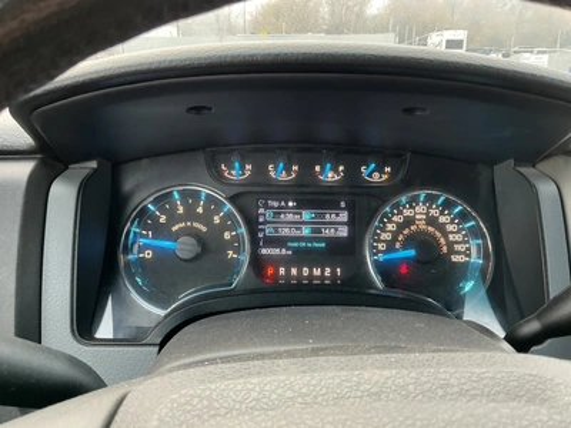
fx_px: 462
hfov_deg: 63.4
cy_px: 214
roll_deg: +0.6
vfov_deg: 49.7
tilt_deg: -19.4
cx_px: 286
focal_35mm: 28
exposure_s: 1/60
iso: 125
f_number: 1.8
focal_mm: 3
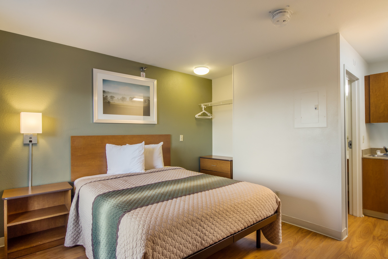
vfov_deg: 67.4
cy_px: 130
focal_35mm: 18
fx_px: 194
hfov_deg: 90.0
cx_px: 194
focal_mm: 12
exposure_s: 1
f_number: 8
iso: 400
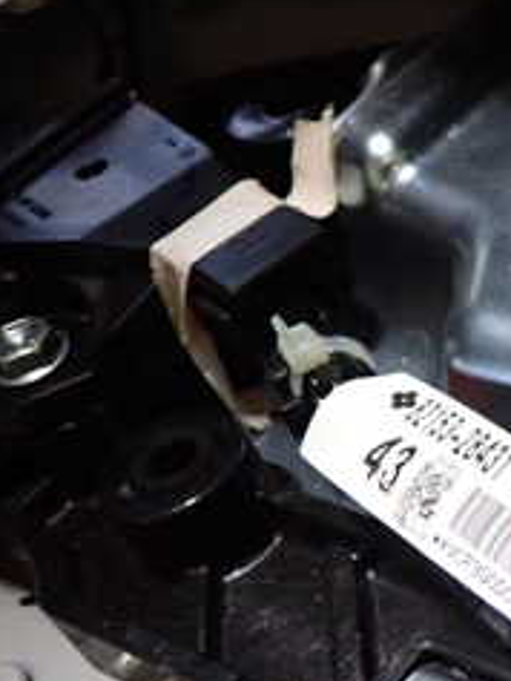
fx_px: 1495
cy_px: 287
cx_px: 850
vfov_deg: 25.6
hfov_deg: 16.9
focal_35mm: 76
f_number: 2.3
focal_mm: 5.4
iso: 320
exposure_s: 1/30
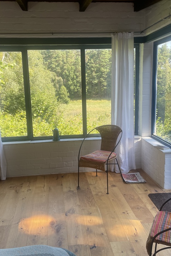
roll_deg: +1.8
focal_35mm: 37
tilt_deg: -12.4
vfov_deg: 51.9
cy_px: 129
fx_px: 263
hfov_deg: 36.0
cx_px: 83
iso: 32
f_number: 1.6
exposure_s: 1/241
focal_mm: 4.2
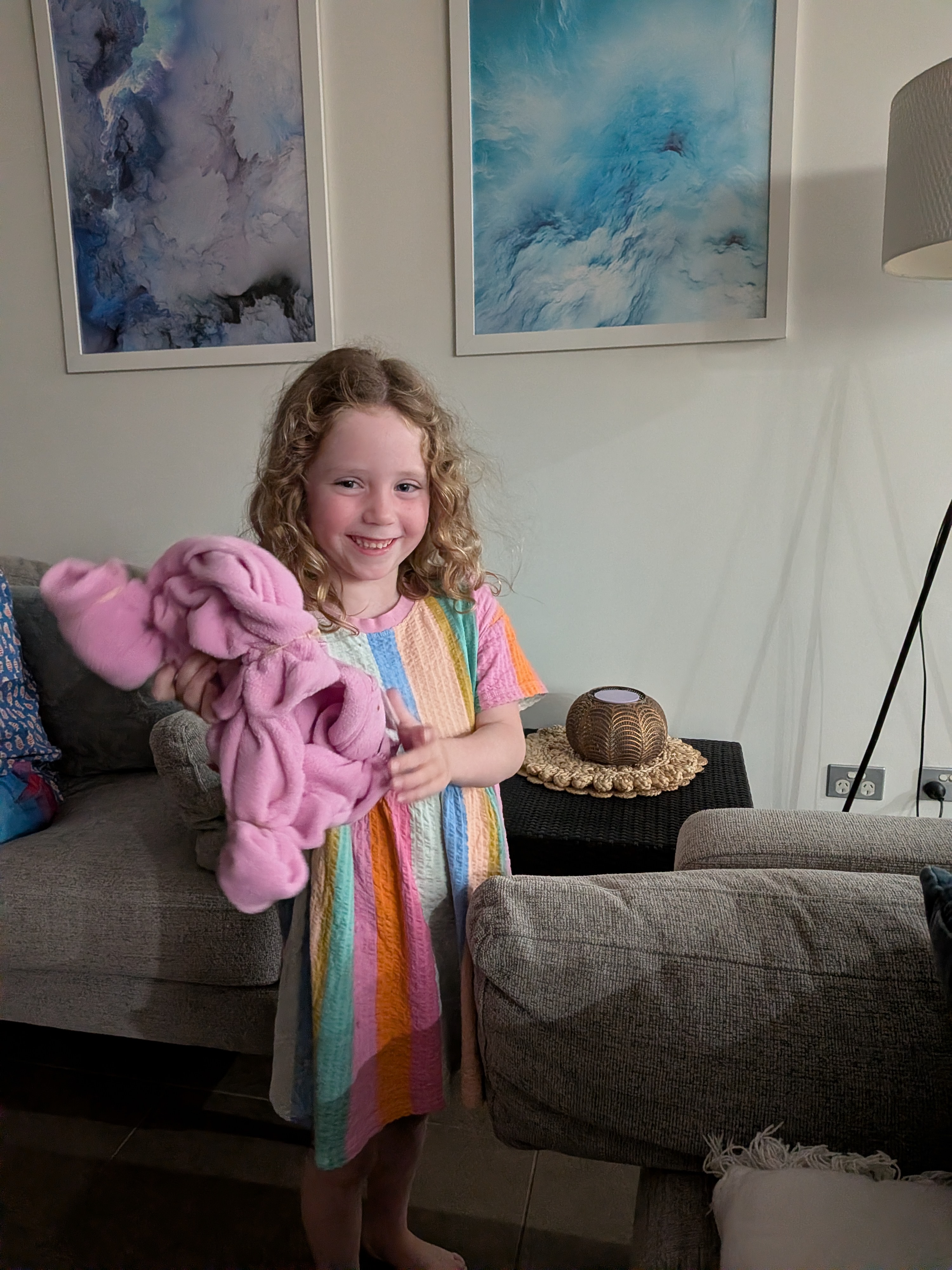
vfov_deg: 71.6
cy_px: 635
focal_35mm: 24
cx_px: 476
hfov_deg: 56.8
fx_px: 880
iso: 2173
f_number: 1.7
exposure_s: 1/50
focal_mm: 4.53
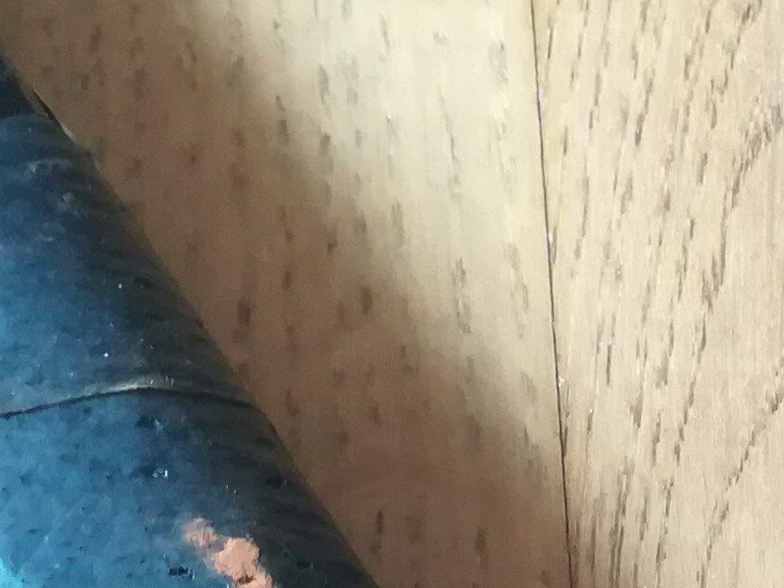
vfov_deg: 11.7
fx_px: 2762
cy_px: 827
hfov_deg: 14.5
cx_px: 1349
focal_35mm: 122
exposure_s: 1/33.3
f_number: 2.2
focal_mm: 3.83
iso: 250
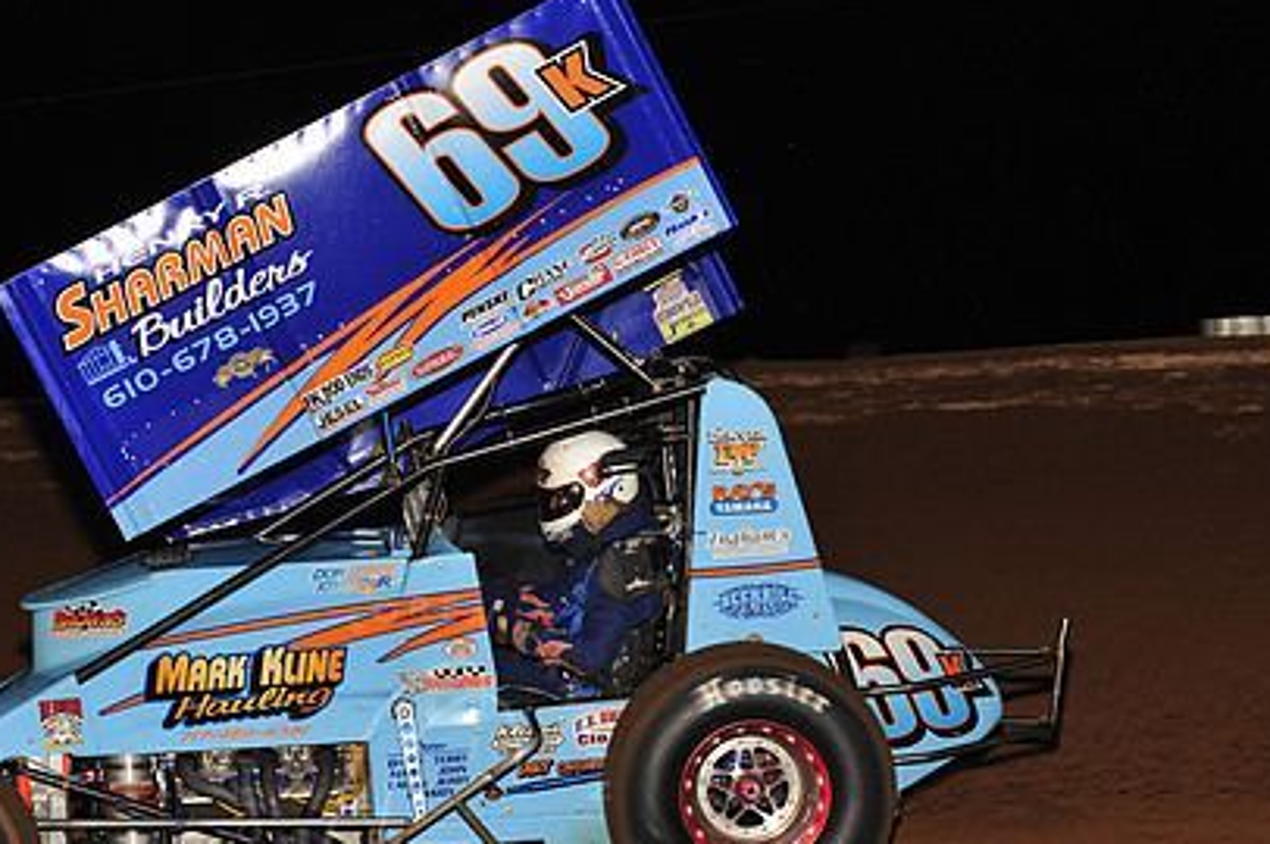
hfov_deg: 14.3
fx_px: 5041
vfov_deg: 9.6
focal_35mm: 143
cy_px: 497
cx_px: 419
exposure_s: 1/320
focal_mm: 100
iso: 1000
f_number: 8
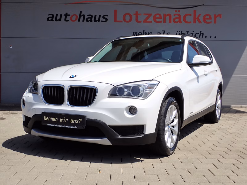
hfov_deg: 42.9
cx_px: 124
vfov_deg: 32.9
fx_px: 314
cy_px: 92
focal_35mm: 44
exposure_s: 1/800
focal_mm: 7.84
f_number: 4
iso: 100
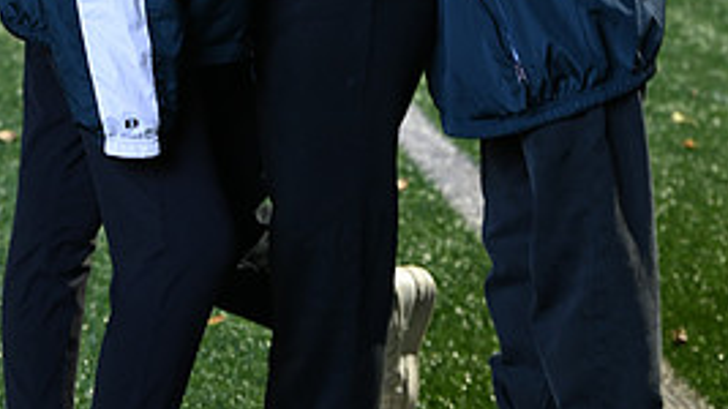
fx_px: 3068
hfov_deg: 13.5
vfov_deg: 7.5
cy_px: -210
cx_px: 324
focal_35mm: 159
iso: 800
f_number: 4
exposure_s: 1/50
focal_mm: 70
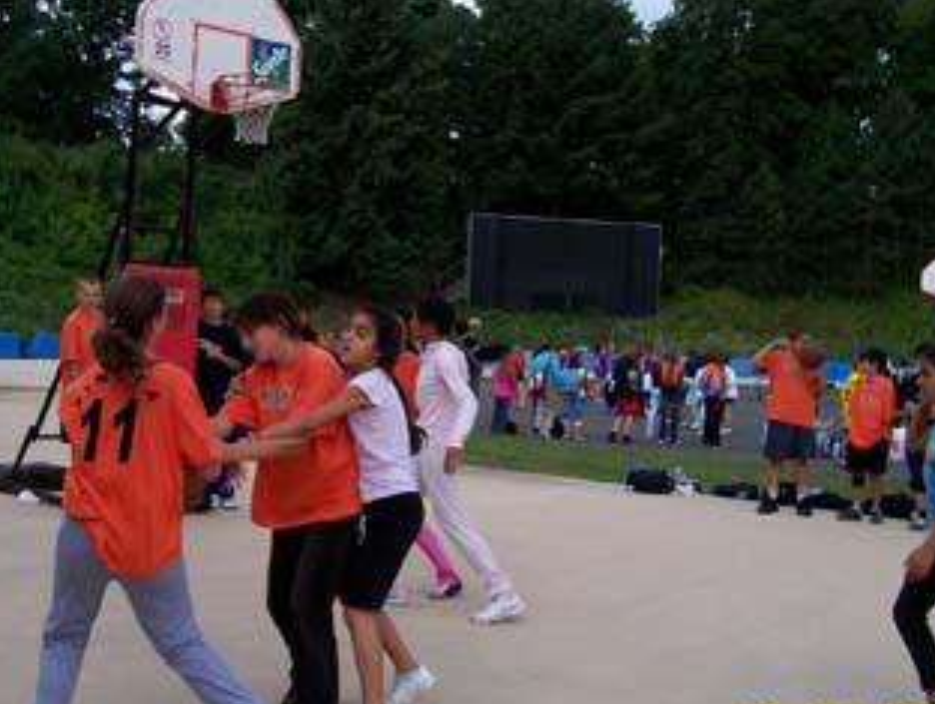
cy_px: 356
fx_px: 1326
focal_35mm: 49
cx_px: 399
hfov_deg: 38.8
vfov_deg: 29.8
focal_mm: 5.6
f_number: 5.1
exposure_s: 1/333
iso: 80
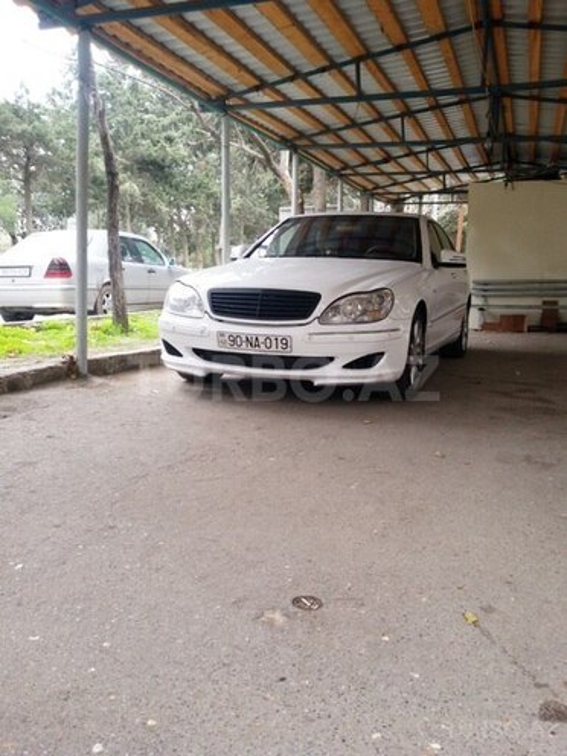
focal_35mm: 31
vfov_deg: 58.4
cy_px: 378
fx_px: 677
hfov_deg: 45.4
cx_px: 284
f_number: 2.4
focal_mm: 2.93
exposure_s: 1/30
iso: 50
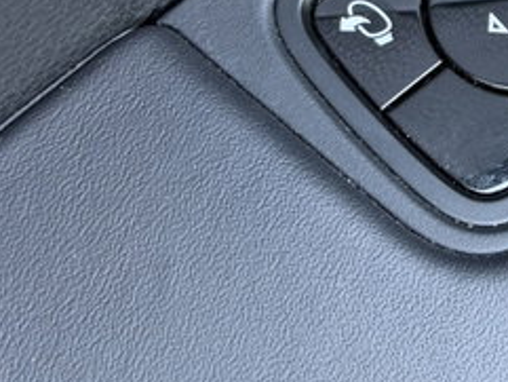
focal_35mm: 153
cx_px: 706
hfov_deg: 12.4
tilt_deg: -61.1
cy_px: -78
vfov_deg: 9.6
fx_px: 2246
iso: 250
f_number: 1.78
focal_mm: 6.76
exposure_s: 1/60
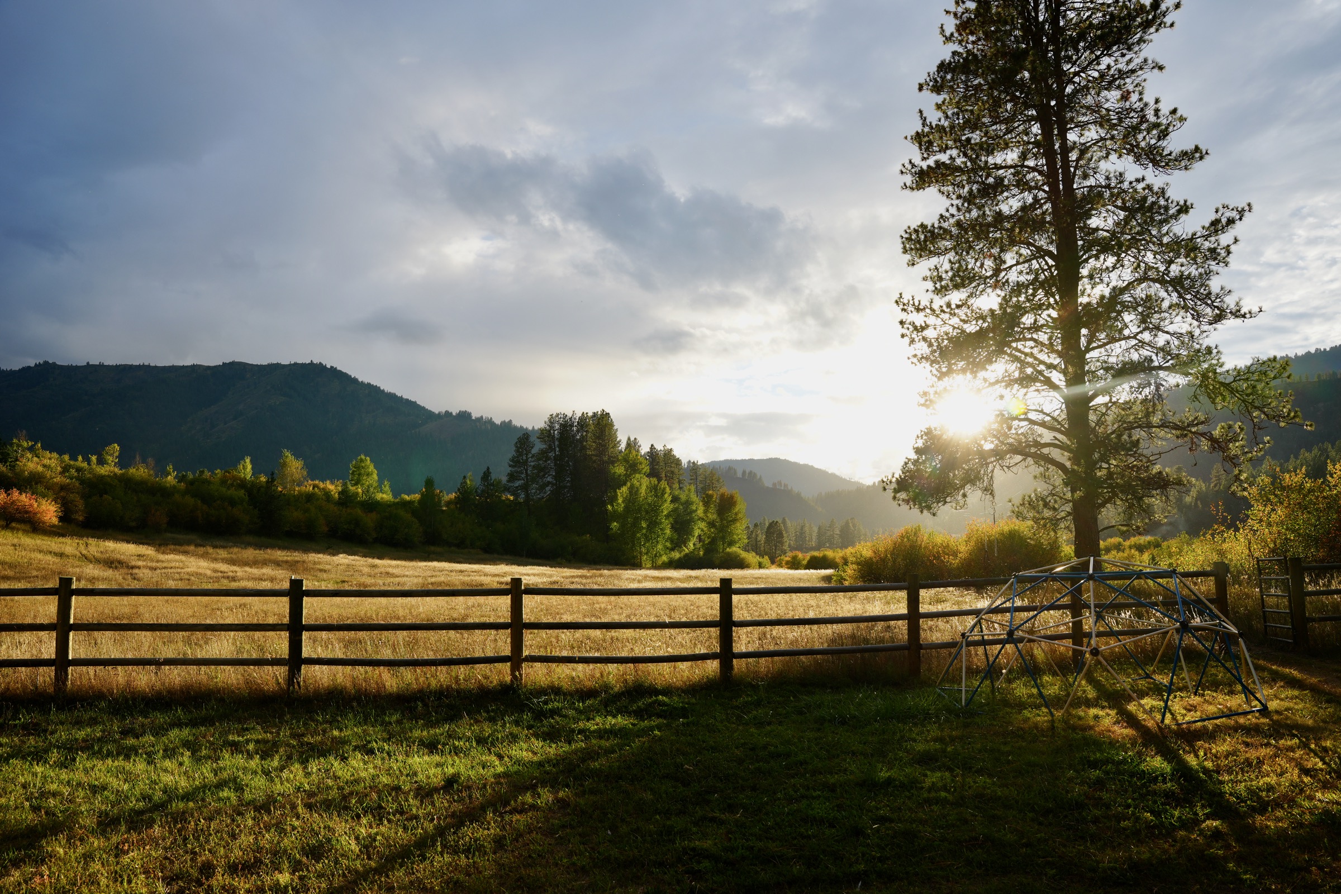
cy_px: 447
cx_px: 670
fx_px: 894
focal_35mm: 24
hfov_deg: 73.7
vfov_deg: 53.1
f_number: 7.1
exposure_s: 1/100
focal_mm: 24
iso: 100
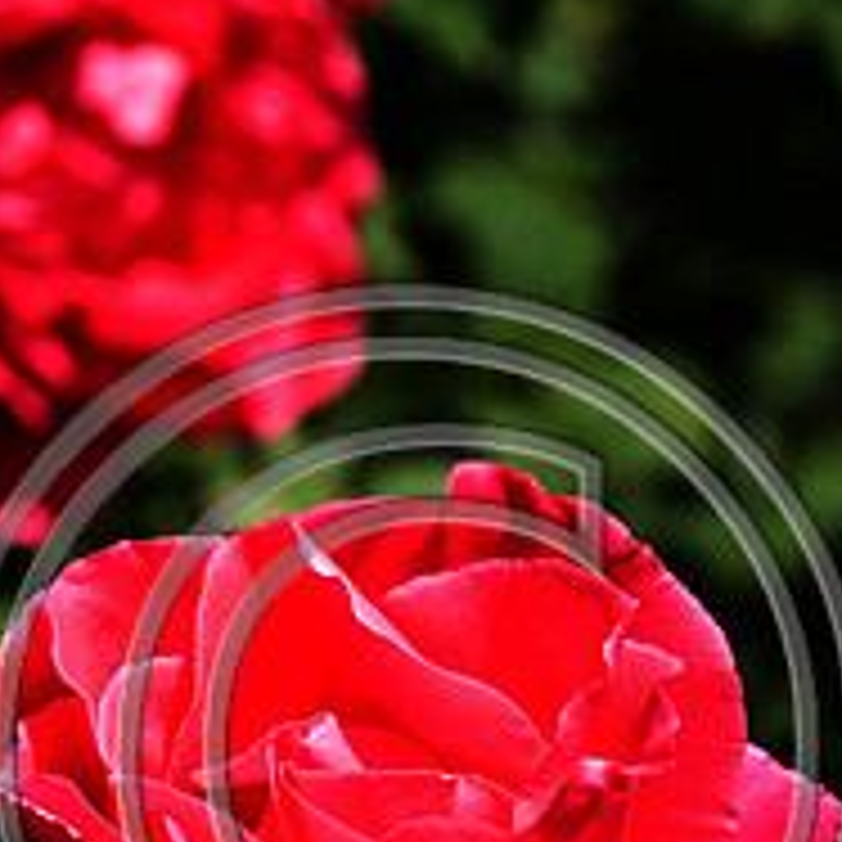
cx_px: 360
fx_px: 4788
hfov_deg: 10.0
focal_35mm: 174
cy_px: 741
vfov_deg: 10.0
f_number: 4.5
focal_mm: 44
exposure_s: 1/320
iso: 200
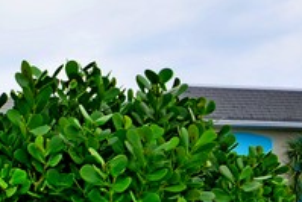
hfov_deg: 16.4
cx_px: -124
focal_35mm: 116
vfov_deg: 11.5
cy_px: 273
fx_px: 974
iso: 100
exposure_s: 1/125
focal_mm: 24
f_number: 5.6
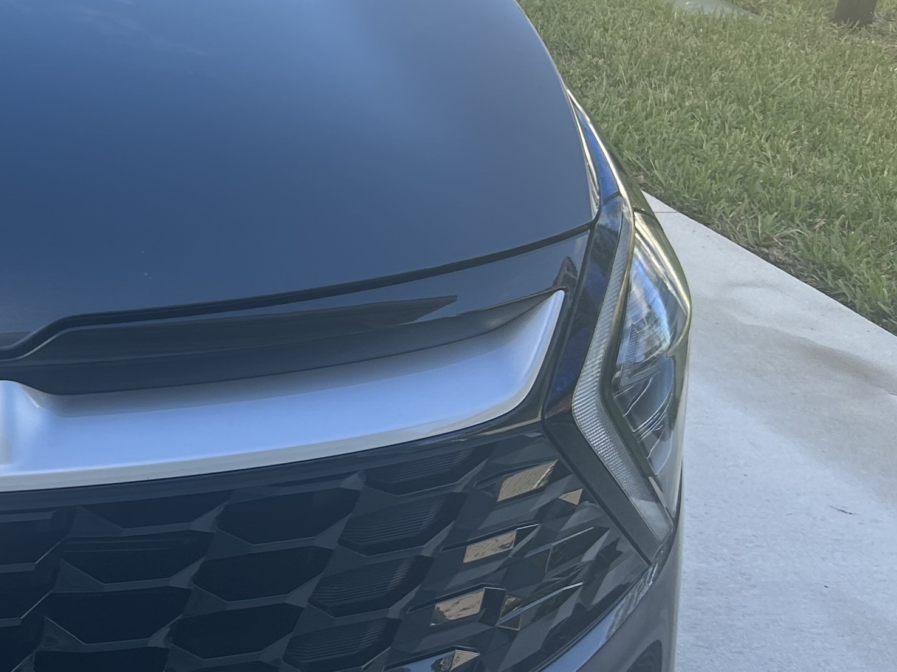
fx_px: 1839
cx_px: -248
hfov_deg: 24.2
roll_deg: -2.4
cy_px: 188
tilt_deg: -24.8
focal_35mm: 71
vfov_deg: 20.6
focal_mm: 5.7
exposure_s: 1/743
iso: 50
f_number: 1.5
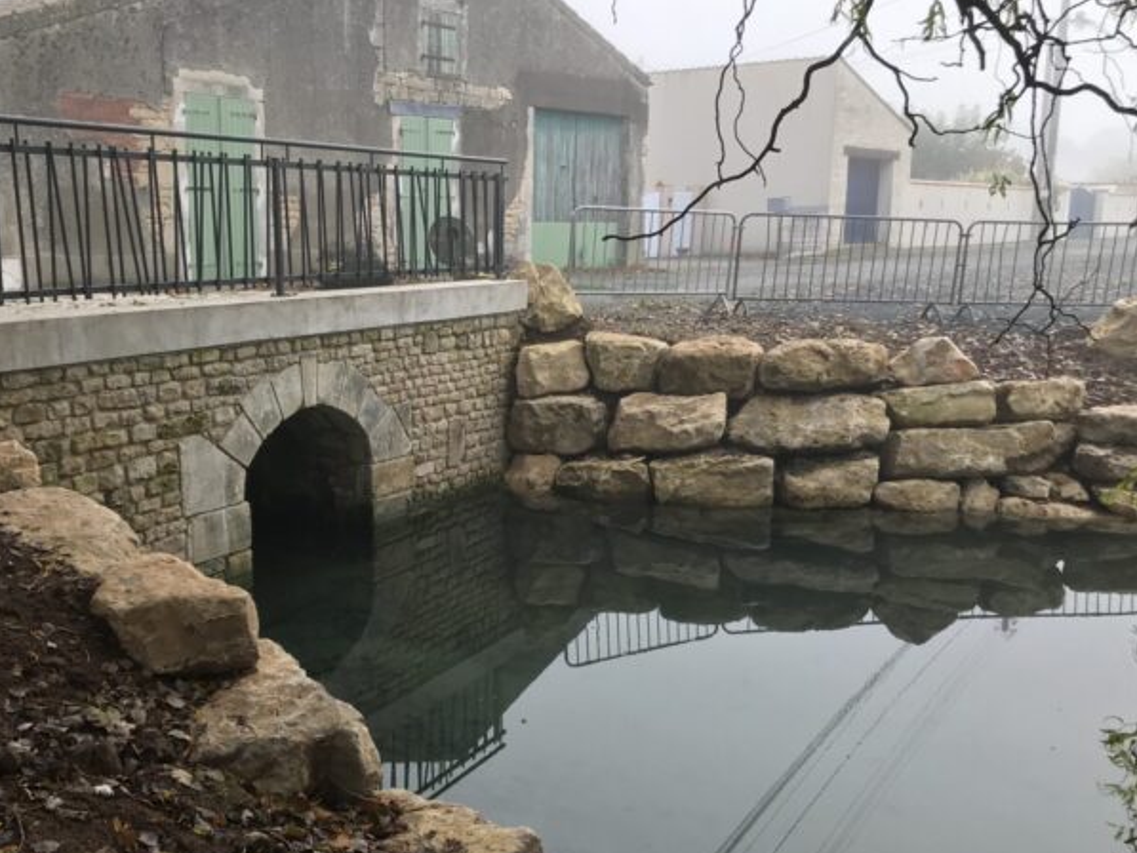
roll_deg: -0.3
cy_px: 486
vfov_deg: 39.6
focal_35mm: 36
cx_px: 529
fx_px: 1183
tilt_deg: -13.0
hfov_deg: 51.3
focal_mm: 3.99
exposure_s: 1/100
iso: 32
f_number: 1.8
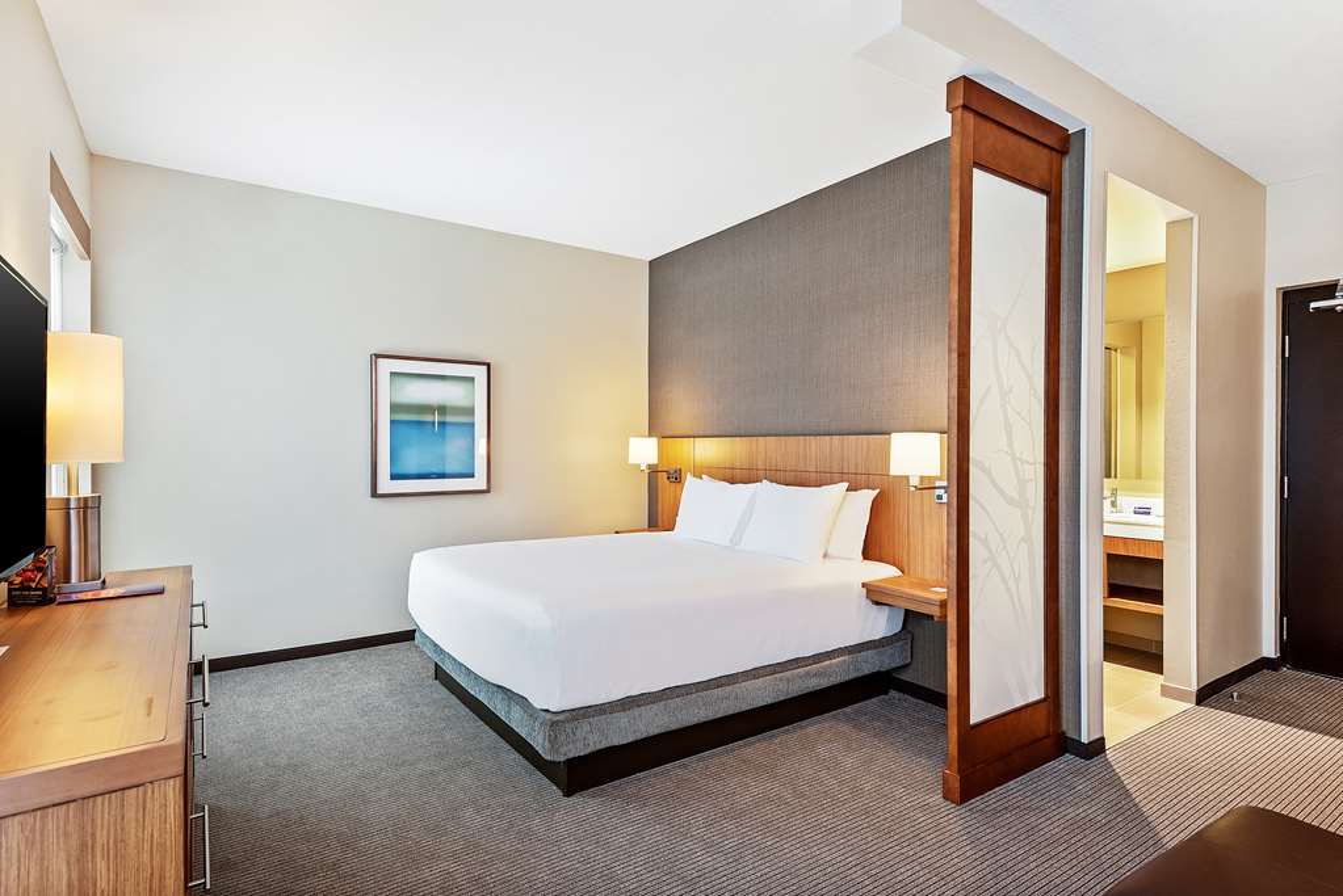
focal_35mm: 18
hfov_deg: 90.0
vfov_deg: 67.4
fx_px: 672
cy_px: 448
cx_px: 672
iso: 320
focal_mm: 18
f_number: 8
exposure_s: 1/40
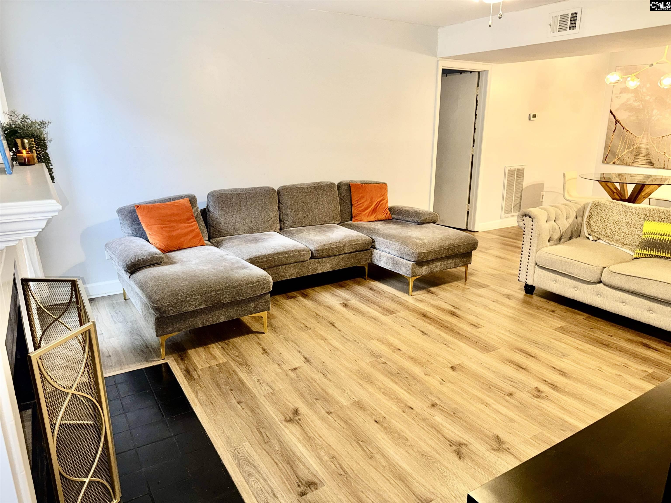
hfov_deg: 71.6
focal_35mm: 24
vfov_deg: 56.8
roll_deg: -0.5
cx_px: 336
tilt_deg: -15.7
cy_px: 252
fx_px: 465
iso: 100
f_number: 1.78
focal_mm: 6.76
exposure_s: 1/15
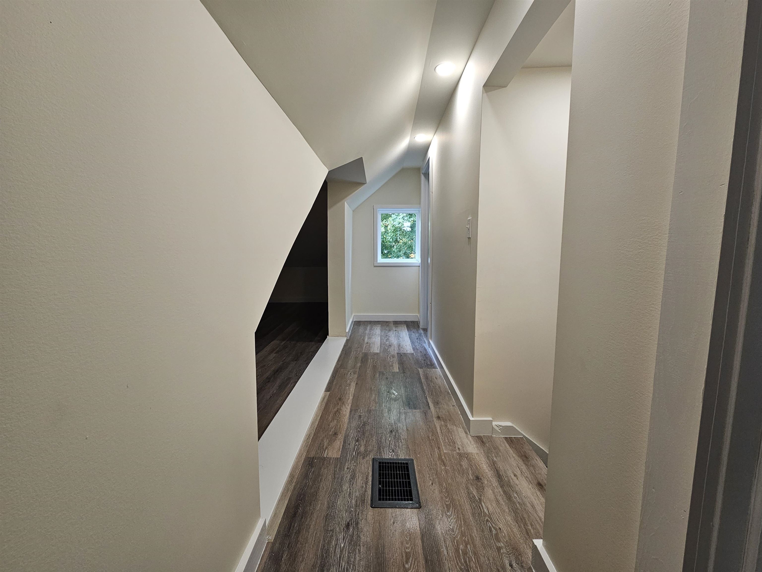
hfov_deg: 106.2
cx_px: 381
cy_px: 286
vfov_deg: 89.9
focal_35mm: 13
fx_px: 286
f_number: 2.2
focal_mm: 2.2
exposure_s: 1/60
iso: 100
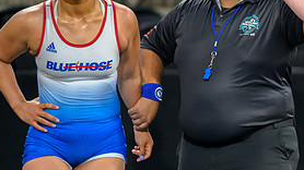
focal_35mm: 466
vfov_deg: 2.6
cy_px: 79
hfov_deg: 4.6
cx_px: 324
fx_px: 3754
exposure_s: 1/800
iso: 4000
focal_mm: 200
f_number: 2.8
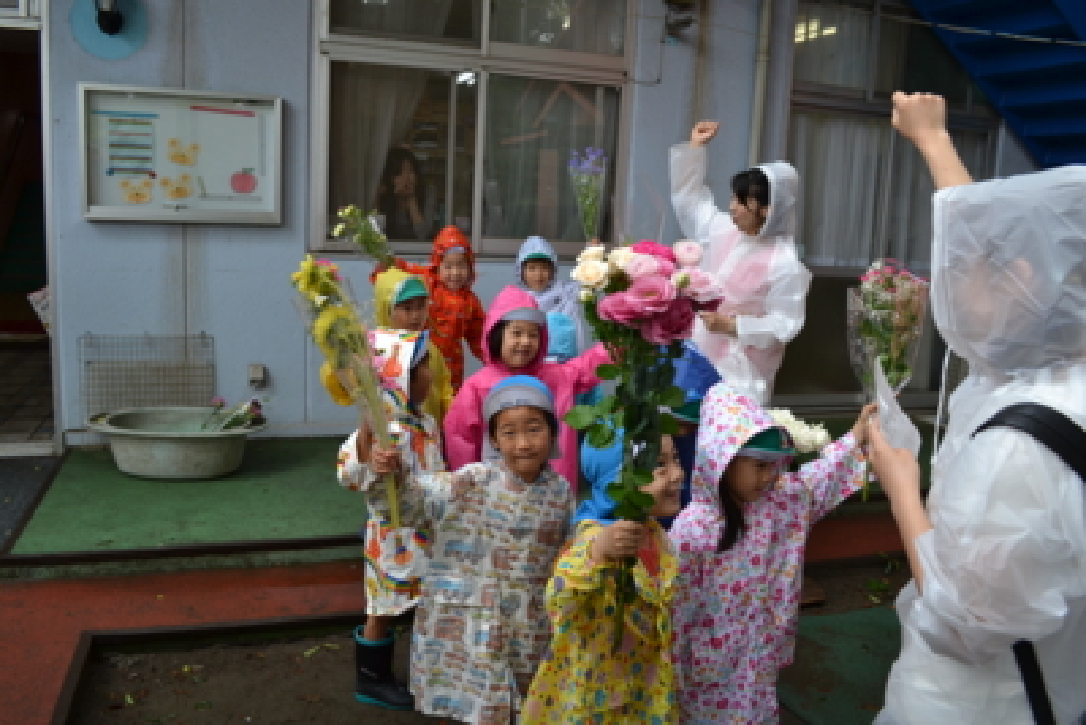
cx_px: 543
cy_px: 362
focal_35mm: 27
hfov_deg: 67.4
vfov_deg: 48.0
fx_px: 815
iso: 200
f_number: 5.6
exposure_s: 1/125
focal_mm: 18
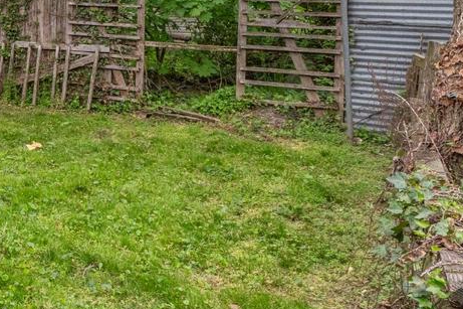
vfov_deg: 25.8
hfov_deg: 31.0
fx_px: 643
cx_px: -138
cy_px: 9
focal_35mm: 50
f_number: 8
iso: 1600
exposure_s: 1/200
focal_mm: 16
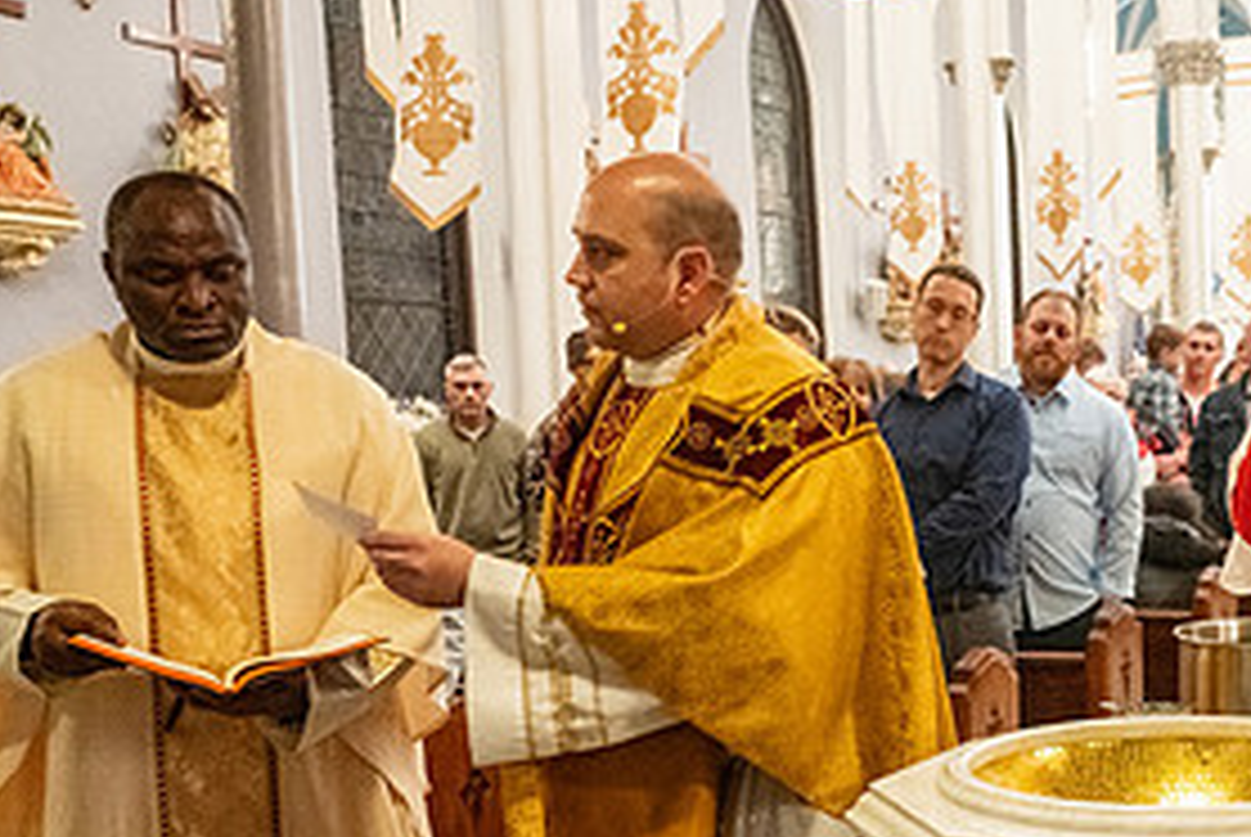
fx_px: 1739
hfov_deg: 38.0
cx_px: 1012
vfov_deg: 26.8
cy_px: 596
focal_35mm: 50
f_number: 4.5
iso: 5000
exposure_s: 1/60
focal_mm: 24
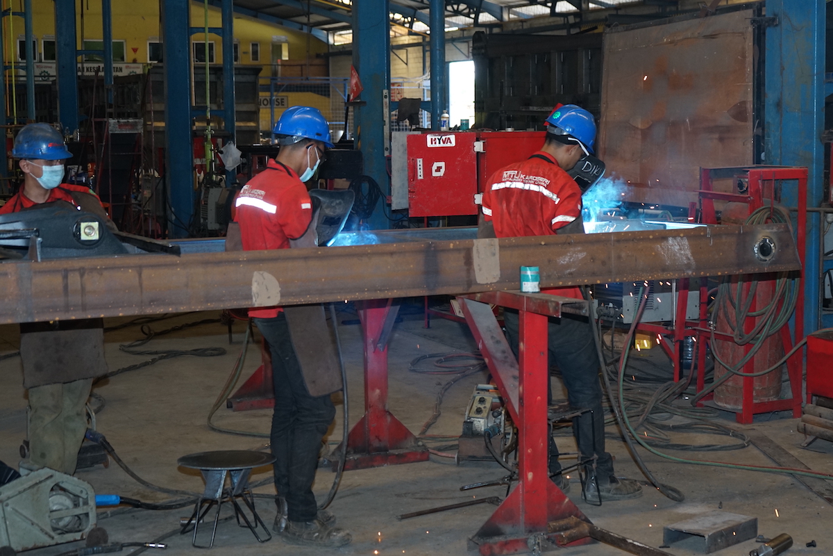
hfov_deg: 35.6
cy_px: 278
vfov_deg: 24.2
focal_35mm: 56
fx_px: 1296
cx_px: 416
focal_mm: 56
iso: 1250
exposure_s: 1/100
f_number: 5
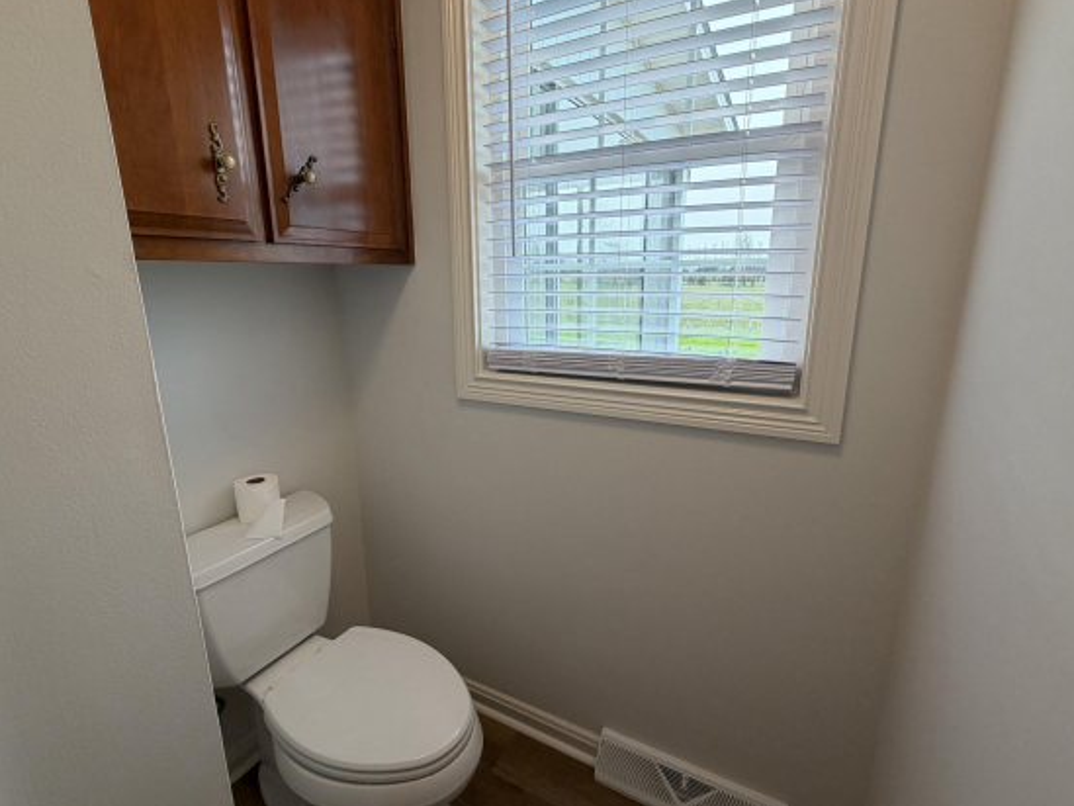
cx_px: 525
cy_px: 401
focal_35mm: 17
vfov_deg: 74.8
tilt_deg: -13.0
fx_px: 528
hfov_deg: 91.0
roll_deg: +0.6
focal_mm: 2.22
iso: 50
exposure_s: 1/121
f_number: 2.2
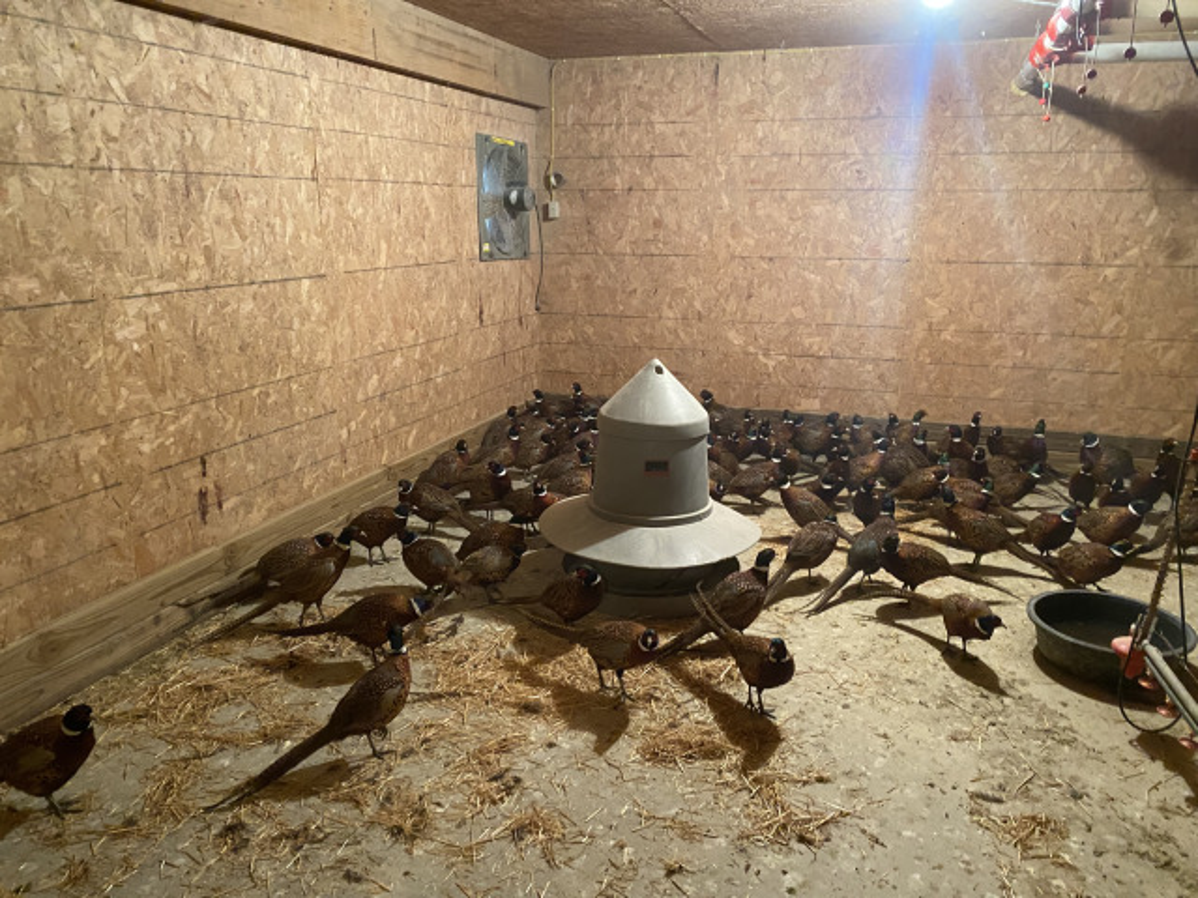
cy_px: 449
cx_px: 599
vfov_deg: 53.1
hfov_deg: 67.3
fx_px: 900
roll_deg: -0.9
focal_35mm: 26
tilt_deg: -16.1
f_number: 1.8
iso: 500
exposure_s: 1/30
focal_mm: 4.25
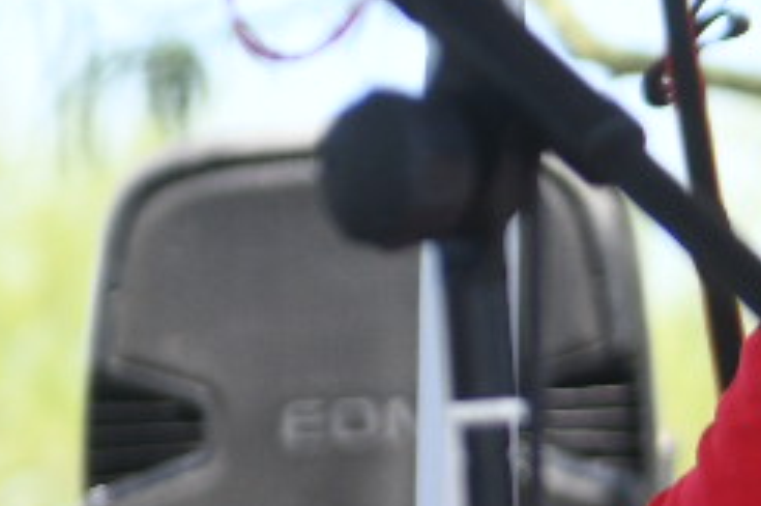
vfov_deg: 3.0
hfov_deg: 4.3
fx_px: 9780
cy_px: 43
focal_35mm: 463
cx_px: 2084
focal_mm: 70
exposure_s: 1/3200
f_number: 2.8
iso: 800
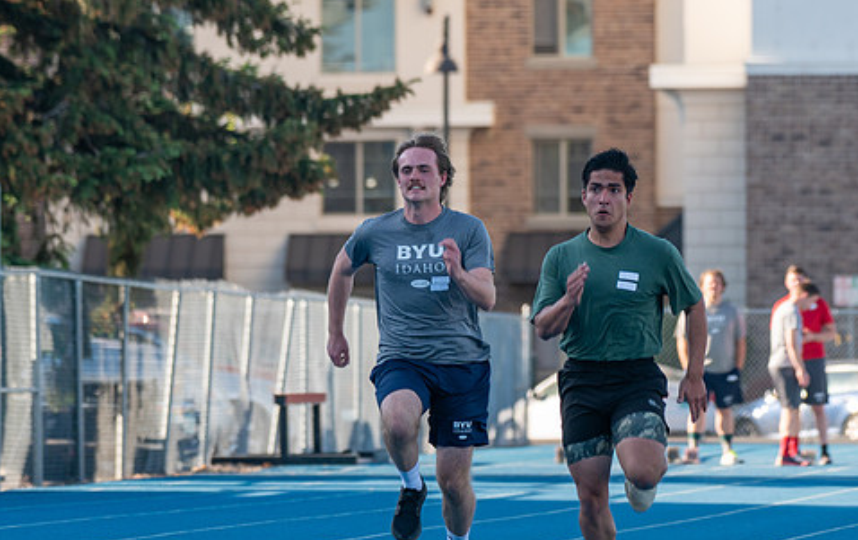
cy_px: 160
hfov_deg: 5.3
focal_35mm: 398
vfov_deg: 3.3
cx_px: 418
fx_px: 9326
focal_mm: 240
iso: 320
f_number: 5.6
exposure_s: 1/500
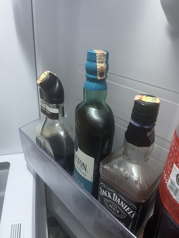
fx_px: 179
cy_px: 119
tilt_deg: -28.7
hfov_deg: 53.1
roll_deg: -5.4
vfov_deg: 67.3
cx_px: 90
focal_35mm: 26
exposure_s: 1/60
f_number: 1.6
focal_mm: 5.1
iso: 400
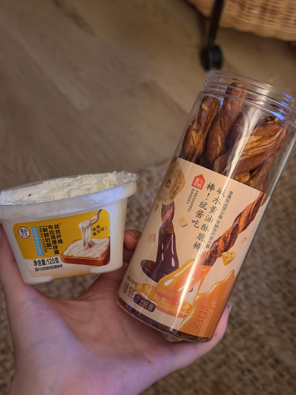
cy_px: 198
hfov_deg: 30.3
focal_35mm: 48
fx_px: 547
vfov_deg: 39.7
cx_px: 148
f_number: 1.78
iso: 640
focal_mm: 6.76
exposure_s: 1/20
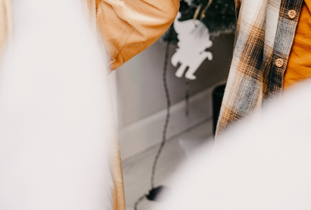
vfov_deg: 6.8
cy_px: -28
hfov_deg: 10.0
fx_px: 1759
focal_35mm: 203
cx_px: 311
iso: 250
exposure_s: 1/160
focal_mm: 70
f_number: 4.5
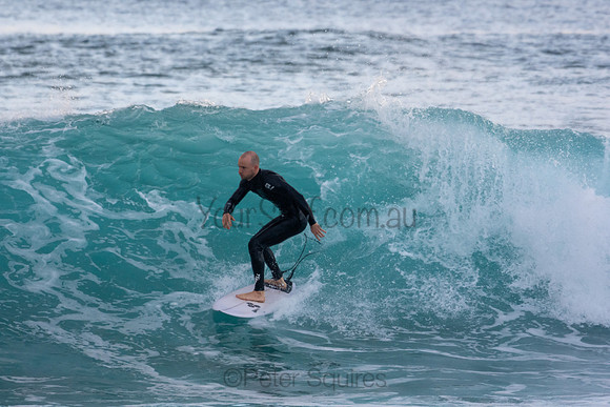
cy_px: 204
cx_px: 305
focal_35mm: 540
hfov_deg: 3.8
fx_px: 9152
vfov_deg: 2.5
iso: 1000
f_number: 5.6
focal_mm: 360
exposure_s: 1/500
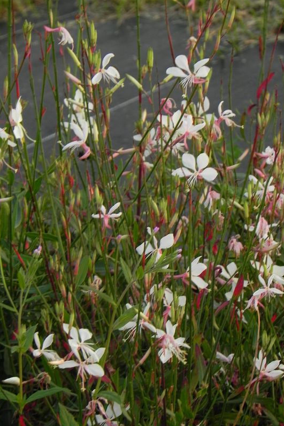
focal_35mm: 258
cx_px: 148
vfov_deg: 8.0
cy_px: 213
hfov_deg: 5.3
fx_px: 3054
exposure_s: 1/20
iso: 160
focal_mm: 44
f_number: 5
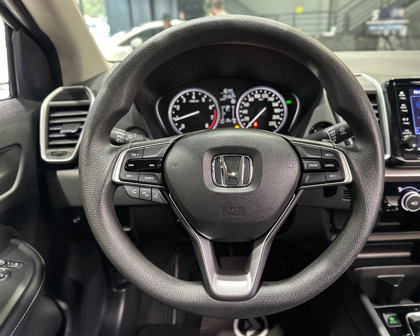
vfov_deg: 54.9
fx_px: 323
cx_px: 233
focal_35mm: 26
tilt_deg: -22.0
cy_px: 171
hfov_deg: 65.9
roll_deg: +1.0
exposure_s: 1/40
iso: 800
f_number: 1.78
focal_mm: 6.86
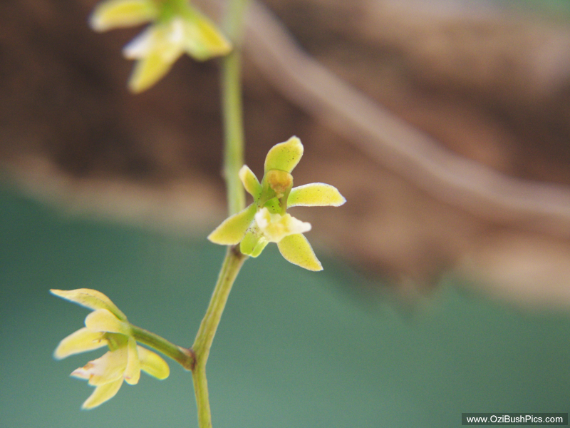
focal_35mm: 199
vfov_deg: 7.5
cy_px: 214
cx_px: 285
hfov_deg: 9.9
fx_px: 3277
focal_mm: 50.28
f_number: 3.5
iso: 200
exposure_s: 1/180
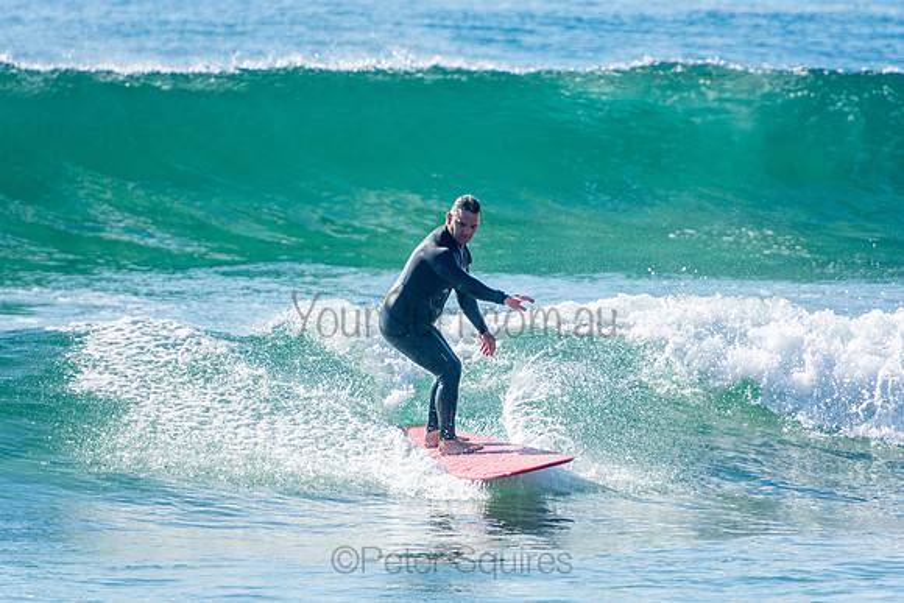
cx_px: 452
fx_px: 15069
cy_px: 302
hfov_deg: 3.4
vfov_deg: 2.3
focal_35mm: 600
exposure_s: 1/1250
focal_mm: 400
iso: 250
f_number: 5.6
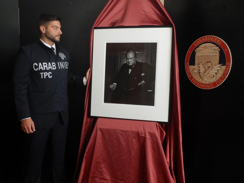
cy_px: 92
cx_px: 122
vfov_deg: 41.8
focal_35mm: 34
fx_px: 240
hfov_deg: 54.0
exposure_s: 1/10
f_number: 4.2
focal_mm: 6.1
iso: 640
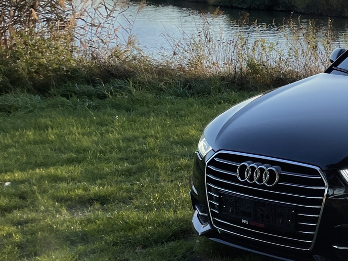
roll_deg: -3.0
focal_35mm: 67
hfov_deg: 26.0
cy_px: 125
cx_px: 415
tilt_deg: -11.8
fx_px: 674
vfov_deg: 21.9
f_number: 1.6
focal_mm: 4.2
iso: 32
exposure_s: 1/662
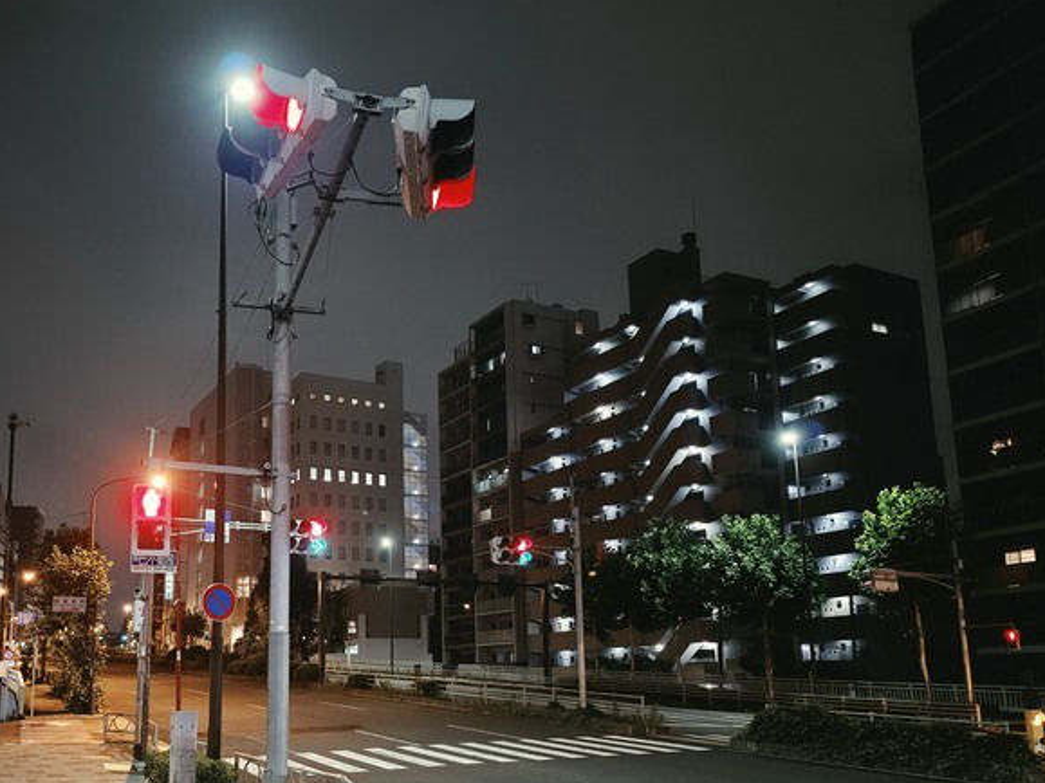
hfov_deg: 57.5
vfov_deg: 44.8
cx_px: 383
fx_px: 936
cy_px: 522
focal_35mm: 31
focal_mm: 6.5
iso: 500
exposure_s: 1/25
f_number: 1.4
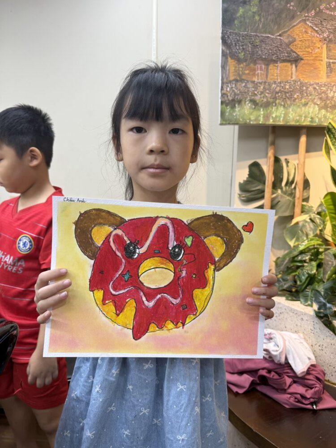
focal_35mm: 24
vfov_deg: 71.6
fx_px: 311
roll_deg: -1.8
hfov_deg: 56.8
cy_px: 224
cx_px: 168
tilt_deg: -4.5
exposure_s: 1/100
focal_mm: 6.76
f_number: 1.78
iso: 100
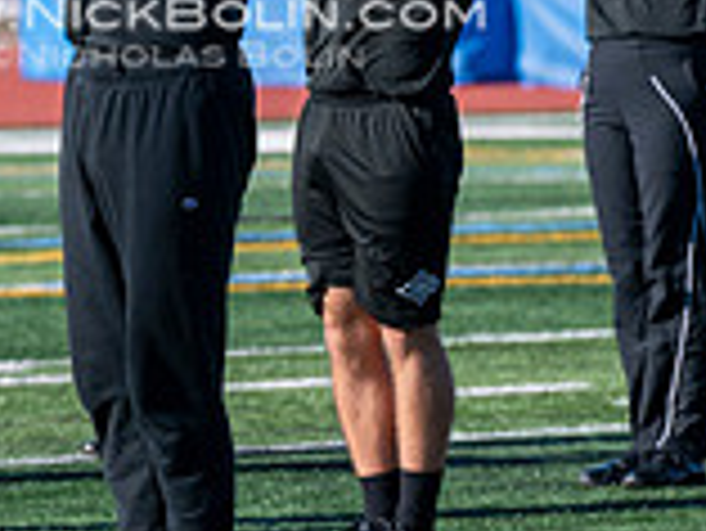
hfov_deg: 2.8
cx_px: 175
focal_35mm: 711
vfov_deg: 2.1
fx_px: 14512
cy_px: -146
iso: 200
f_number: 5
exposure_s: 1/2000
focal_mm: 200
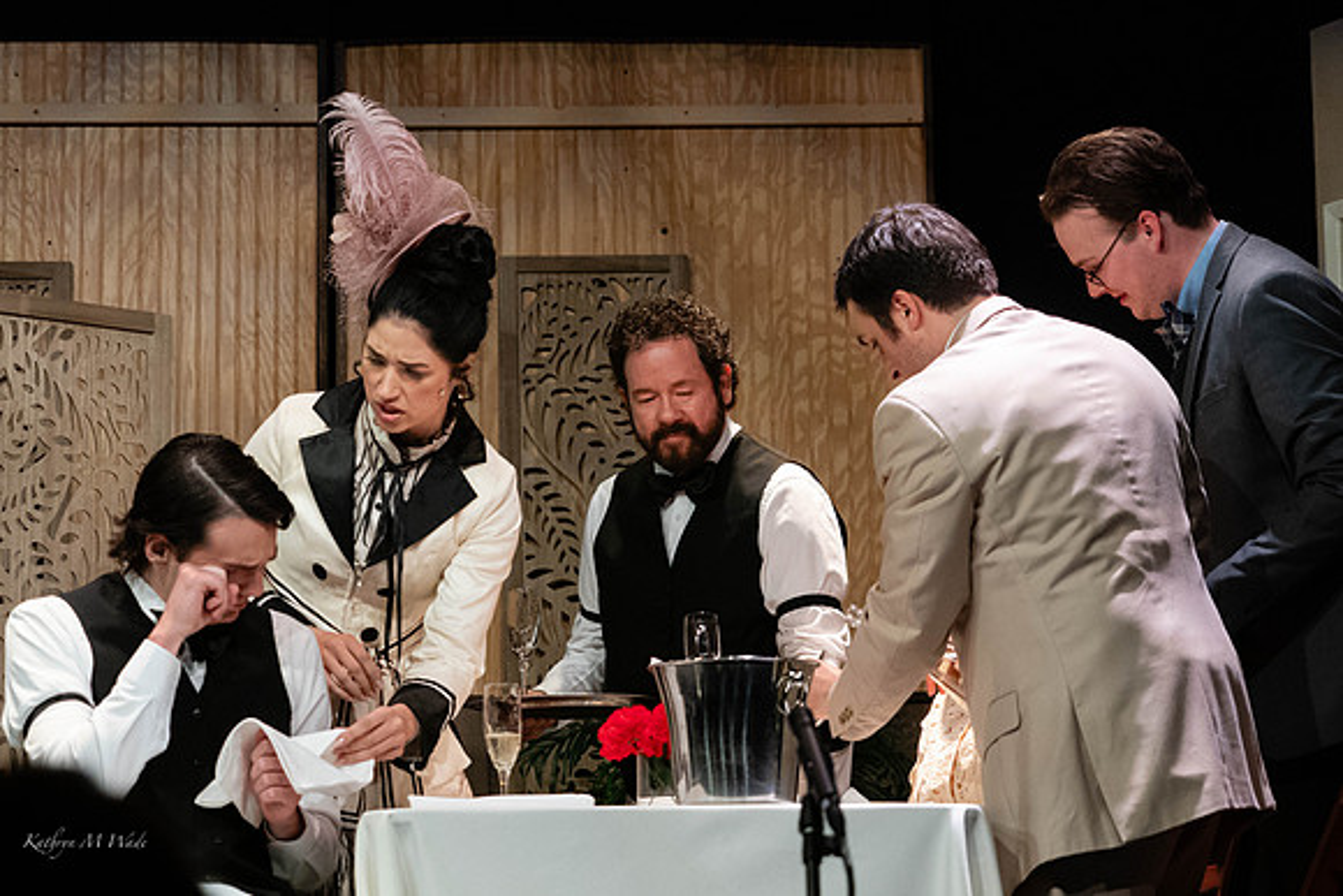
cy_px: 447
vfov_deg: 13.7
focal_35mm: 100
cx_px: 660
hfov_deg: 20.4
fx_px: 3726
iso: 4000
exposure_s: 1/400
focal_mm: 92
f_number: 5.6
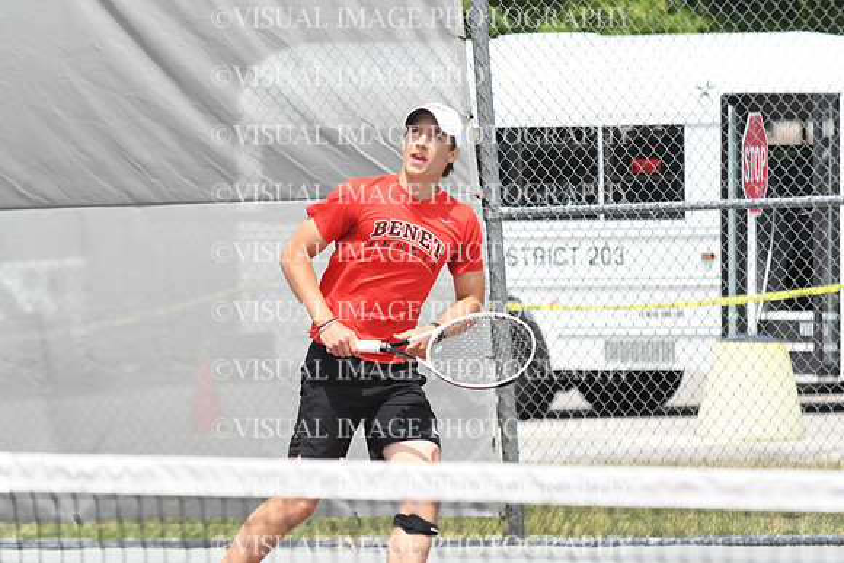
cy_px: 282
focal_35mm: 360
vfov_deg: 3.8
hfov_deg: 5.7
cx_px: 422
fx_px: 8442
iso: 1600
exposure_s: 1/6400
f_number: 6.3
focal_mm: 240
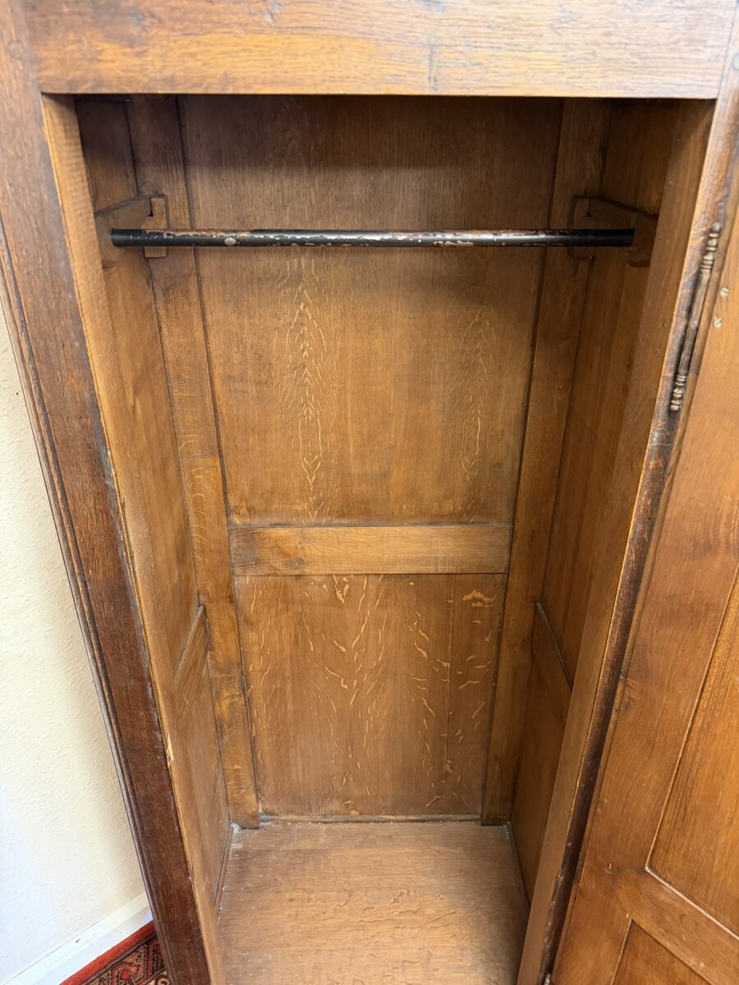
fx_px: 683
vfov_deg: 71.6
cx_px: 370
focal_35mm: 24
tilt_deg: -28.1
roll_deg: -1.1
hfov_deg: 56.8
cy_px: 492
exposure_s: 1/33
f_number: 1.78
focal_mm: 6.76
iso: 640
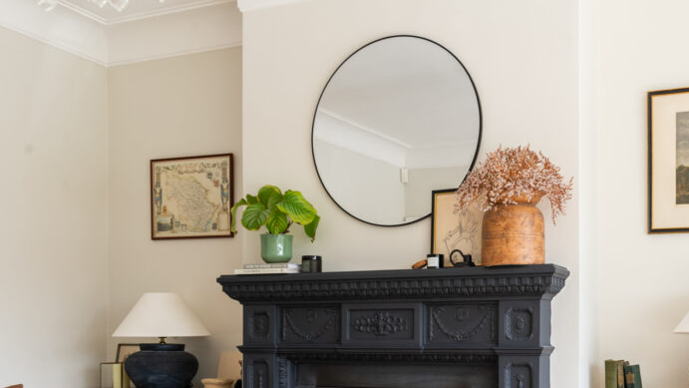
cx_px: 471
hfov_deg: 48.4
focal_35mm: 41
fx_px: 749
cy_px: 328
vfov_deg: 28.2
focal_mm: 26
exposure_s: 1/25
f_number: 8
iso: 320
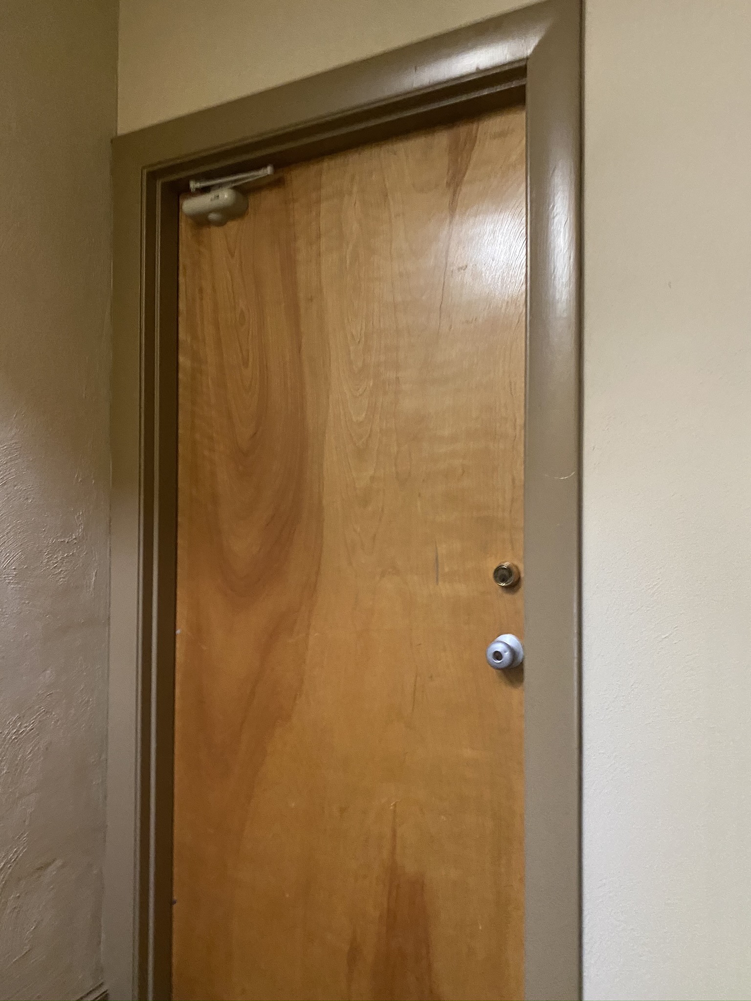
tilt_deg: +0.8
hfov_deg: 53.1
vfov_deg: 67.3
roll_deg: +2.0
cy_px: 500
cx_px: 376
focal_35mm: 26
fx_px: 752
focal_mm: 4.25
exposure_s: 1/30
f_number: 1.8
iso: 640
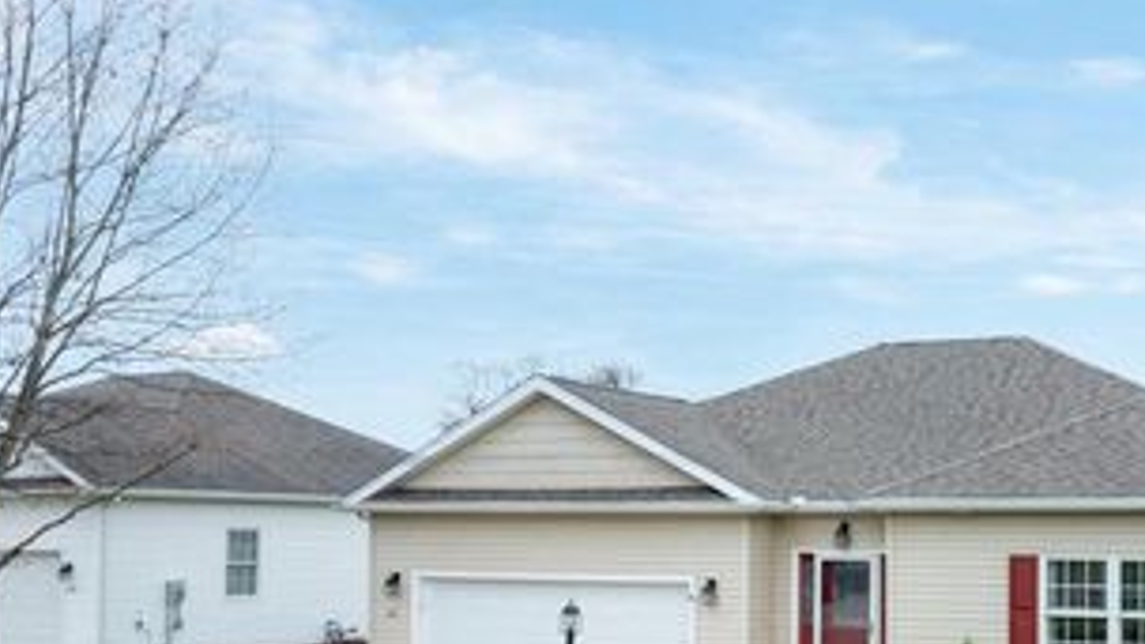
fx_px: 1306
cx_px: 836
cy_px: 522
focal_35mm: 43
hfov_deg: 45.9
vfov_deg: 27.1
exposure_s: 1/100
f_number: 7.1
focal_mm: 12.29
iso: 100
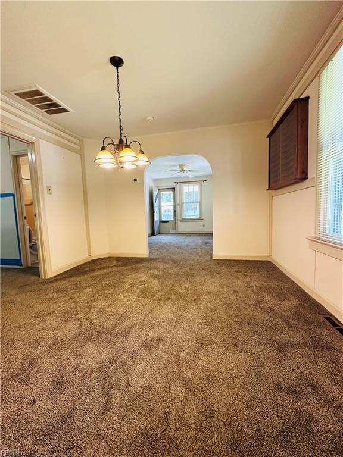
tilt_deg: -4.8
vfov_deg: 102.1
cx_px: 172
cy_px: 228
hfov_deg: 85.7
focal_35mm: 14
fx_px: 185
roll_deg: +0.5
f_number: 2.2
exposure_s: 1/120
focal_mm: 2.22
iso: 250
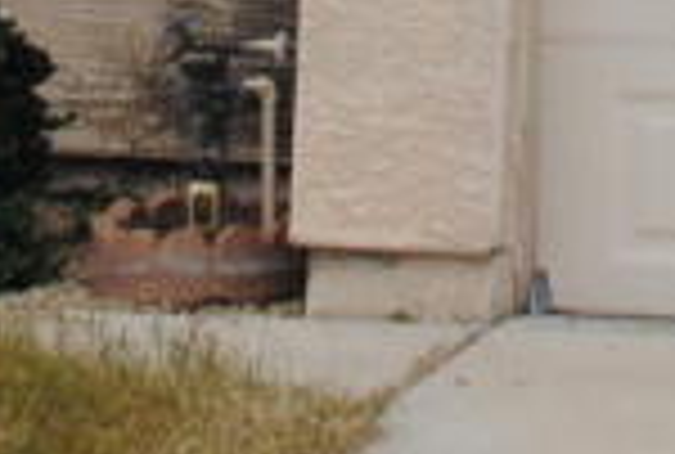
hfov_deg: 9.7
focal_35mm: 206
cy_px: -980
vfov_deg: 6.1
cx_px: 911
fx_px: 3874
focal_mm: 18
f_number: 4.5
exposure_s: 1/80
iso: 200
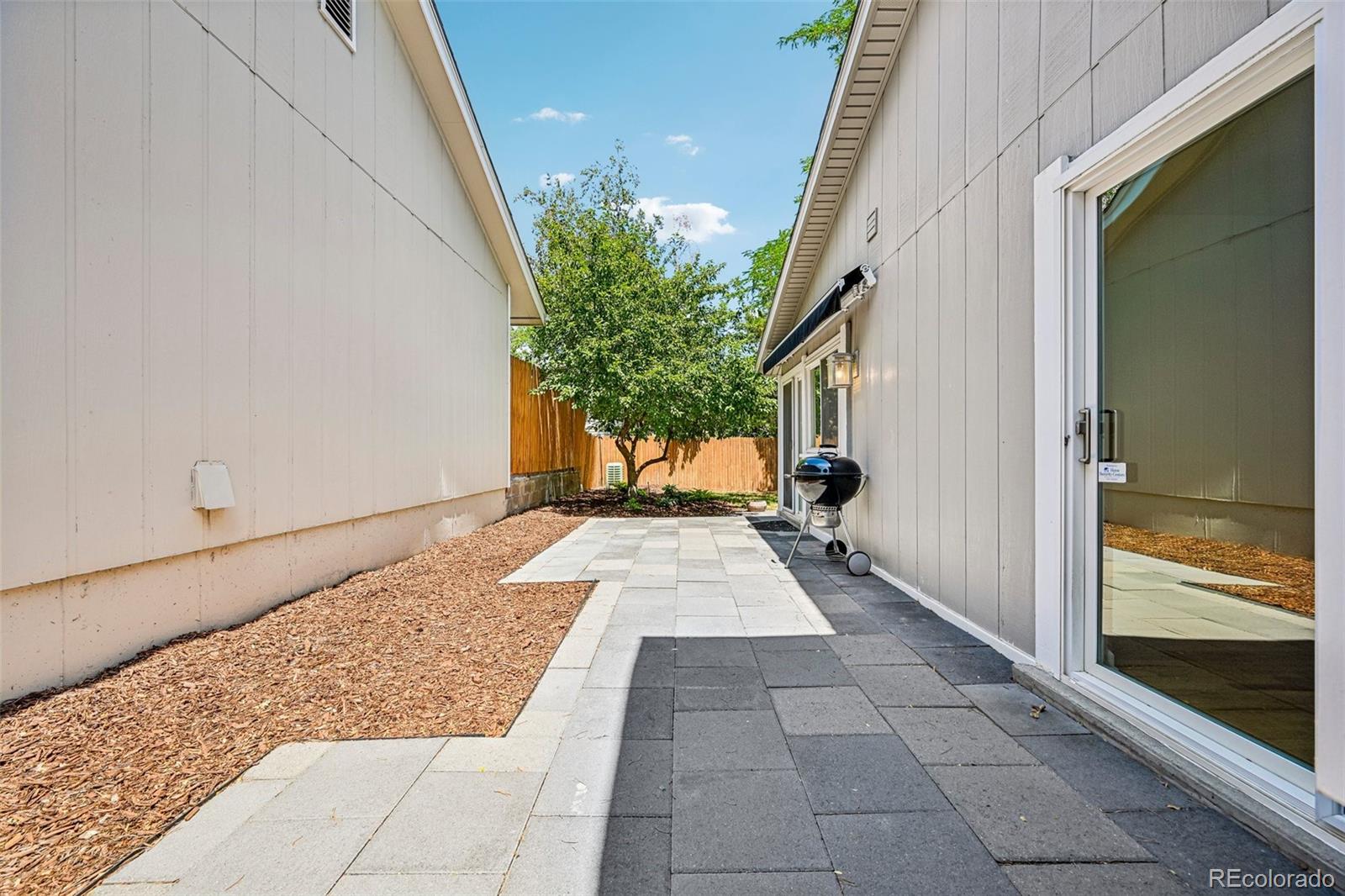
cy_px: 448
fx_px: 523
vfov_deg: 81.2
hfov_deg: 104.3
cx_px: 672
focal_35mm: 14
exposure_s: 1/50
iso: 64
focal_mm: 14
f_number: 10
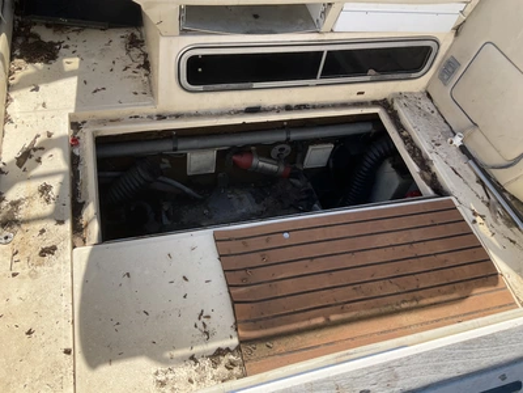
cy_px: 196
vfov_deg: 48.2
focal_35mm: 29
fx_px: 438
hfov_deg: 61.7
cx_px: 262
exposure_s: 1/855
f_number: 1.8
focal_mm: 3
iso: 25
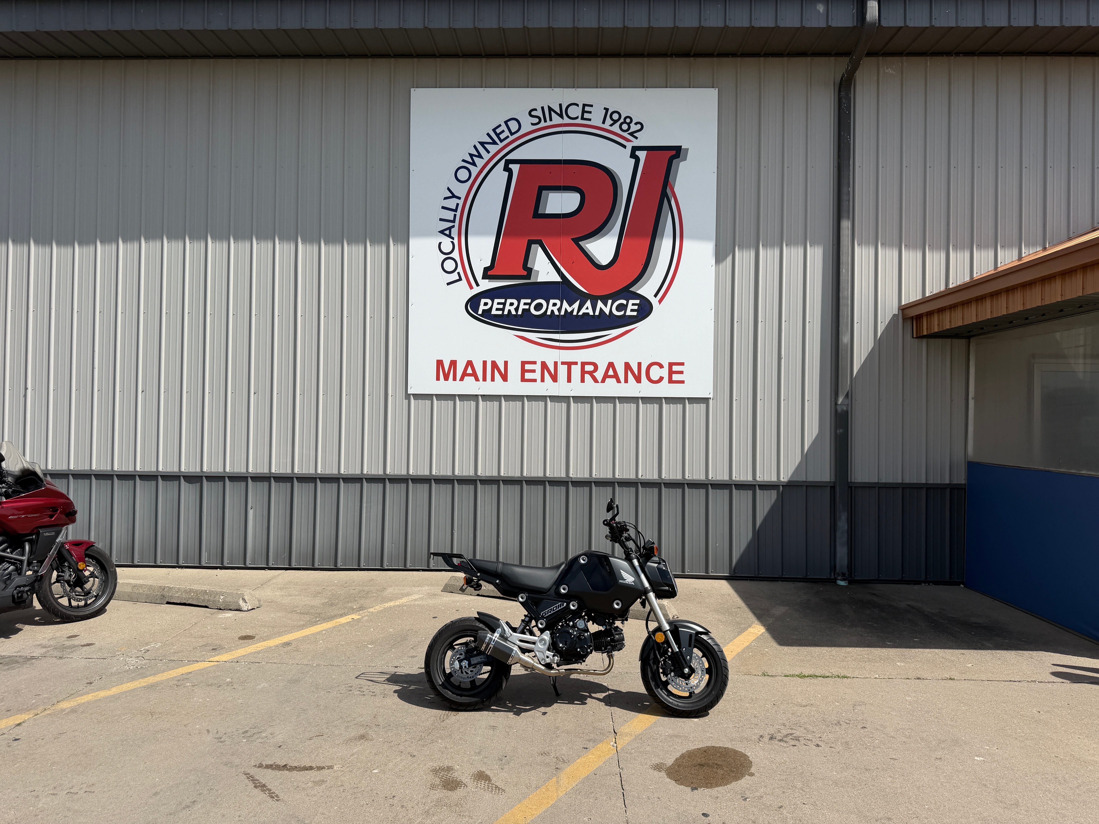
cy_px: 412
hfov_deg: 71.6
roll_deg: -1.0
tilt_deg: +0.8
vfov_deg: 56.8
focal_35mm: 24
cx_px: 550
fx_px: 762
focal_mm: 6.76
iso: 80
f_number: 1.78
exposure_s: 1/6711
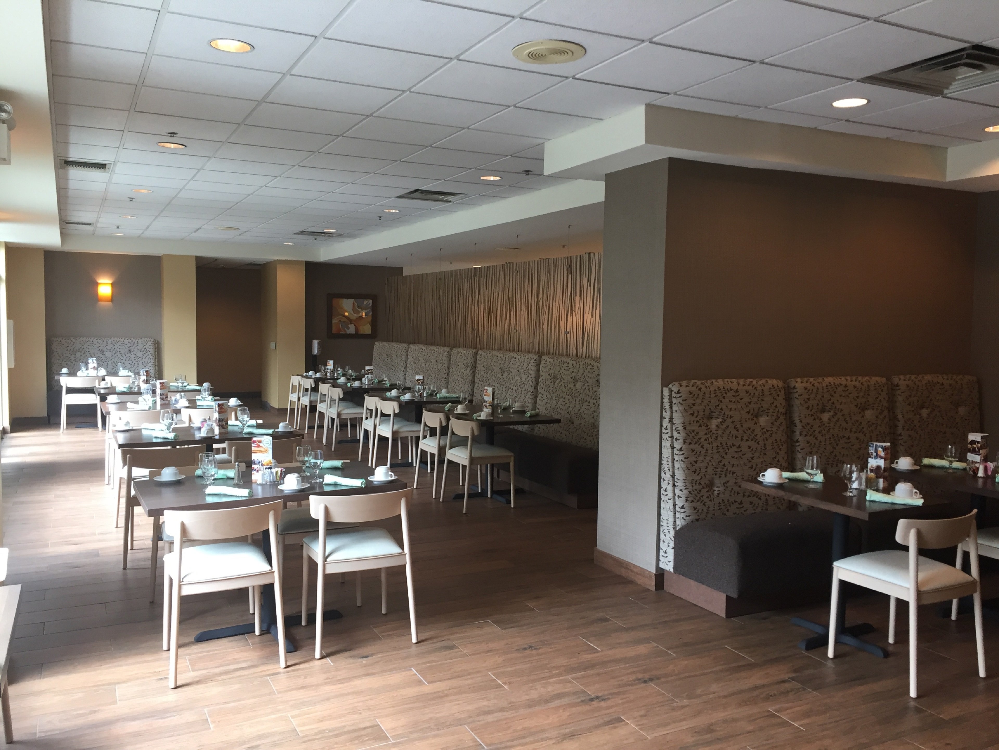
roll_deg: -1.3
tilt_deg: -4.4
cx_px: 500
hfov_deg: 61.7
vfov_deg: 48.2
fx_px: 837
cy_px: 375
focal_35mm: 29
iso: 32
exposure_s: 1/30
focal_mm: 4.15
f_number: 2.2
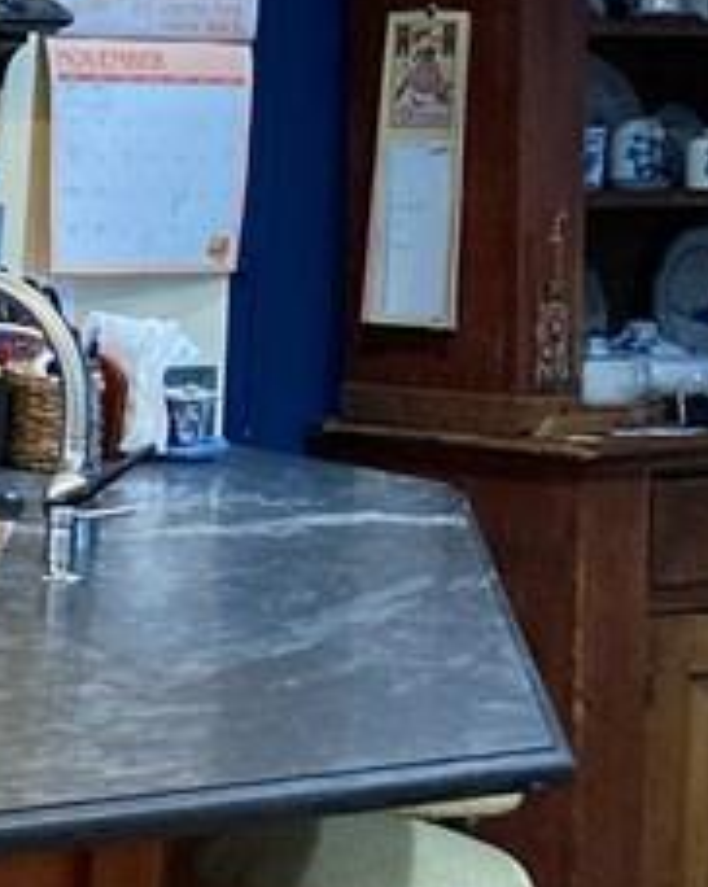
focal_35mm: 123
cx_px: -922
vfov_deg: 15.6
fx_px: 3226
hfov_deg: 10.9
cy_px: 311
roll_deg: -0.4
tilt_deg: -5.5
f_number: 1.8
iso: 320
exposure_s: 1/60
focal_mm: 3.99
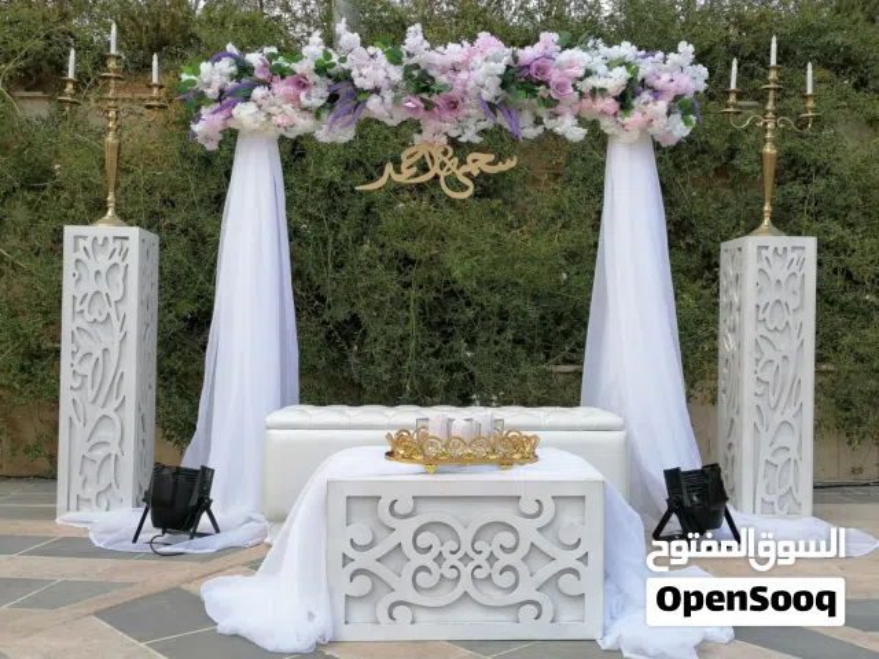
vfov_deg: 39.7
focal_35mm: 36
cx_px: 440
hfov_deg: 51.4
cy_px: 330
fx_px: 914
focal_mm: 5.3
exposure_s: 1/438
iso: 50
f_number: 1.8
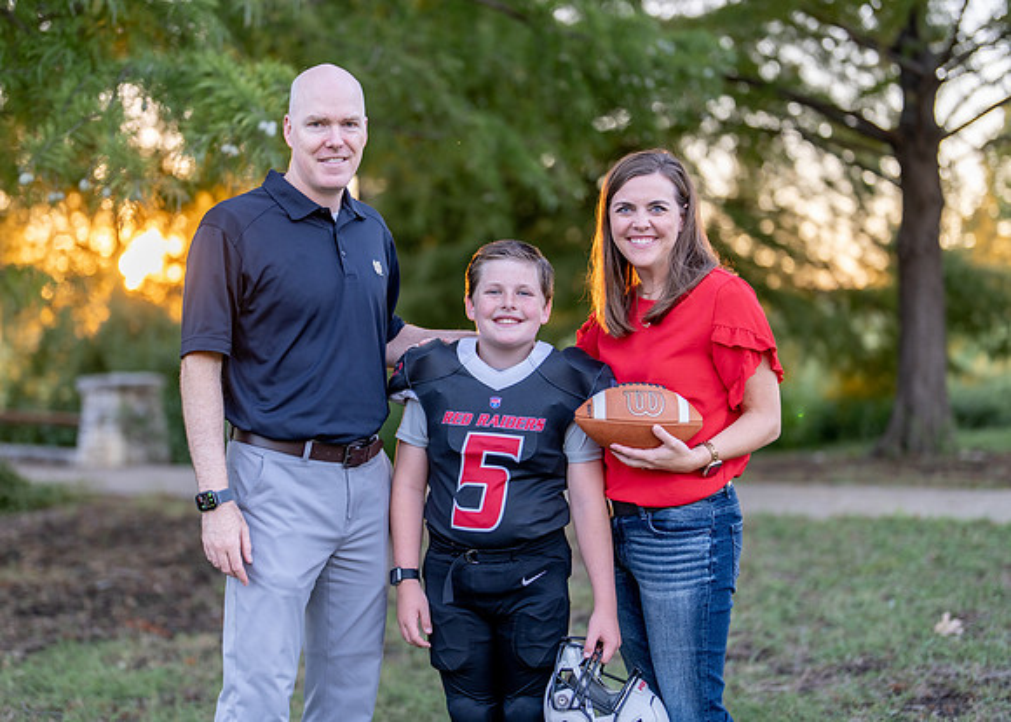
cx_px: 473
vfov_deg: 24.4
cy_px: 339
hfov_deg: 33.7
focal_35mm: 58
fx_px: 1666
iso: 100
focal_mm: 50
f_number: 1.2
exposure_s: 1/320
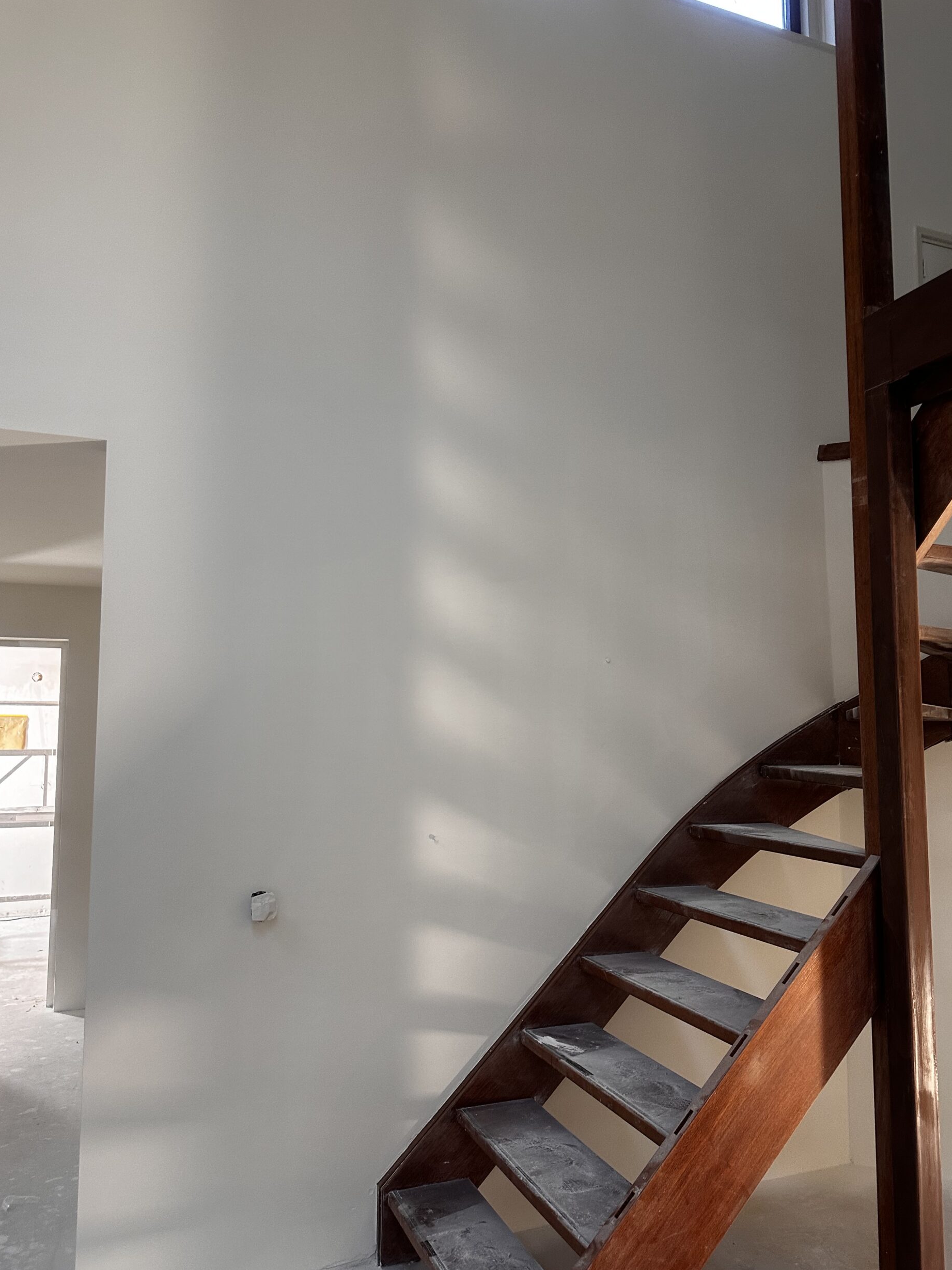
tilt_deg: +5.4
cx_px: 485
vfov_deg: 69.4
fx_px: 917
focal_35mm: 25
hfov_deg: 54.9
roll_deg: -0.6
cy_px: 656
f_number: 1.78
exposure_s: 1/50
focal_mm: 6.86
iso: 200
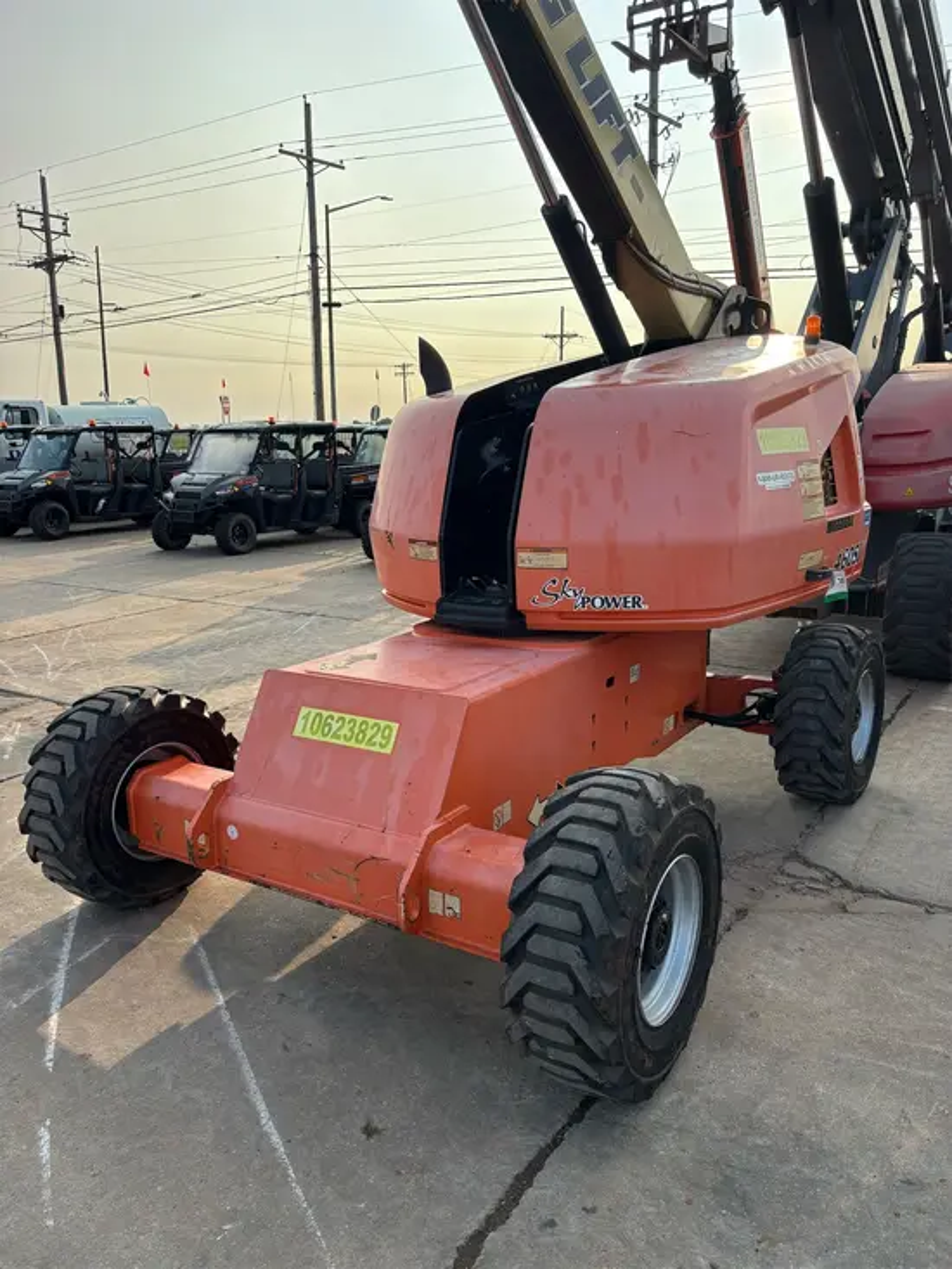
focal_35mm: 26
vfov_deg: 67.3
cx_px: 476
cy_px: 634
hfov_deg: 53.1
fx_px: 953
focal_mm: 5.96
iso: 50
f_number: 1.6
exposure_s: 1/2024
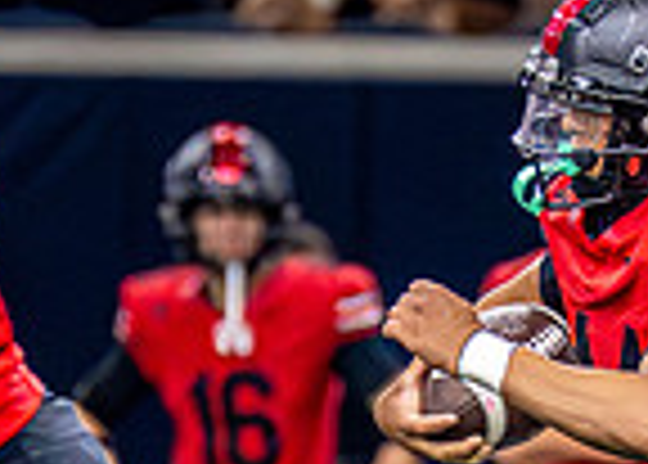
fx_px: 28079
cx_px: 622
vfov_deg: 0.9
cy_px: 756
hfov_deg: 1.3
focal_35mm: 1525
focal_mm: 200
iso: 5000
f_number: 2.8
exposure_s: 1/2000
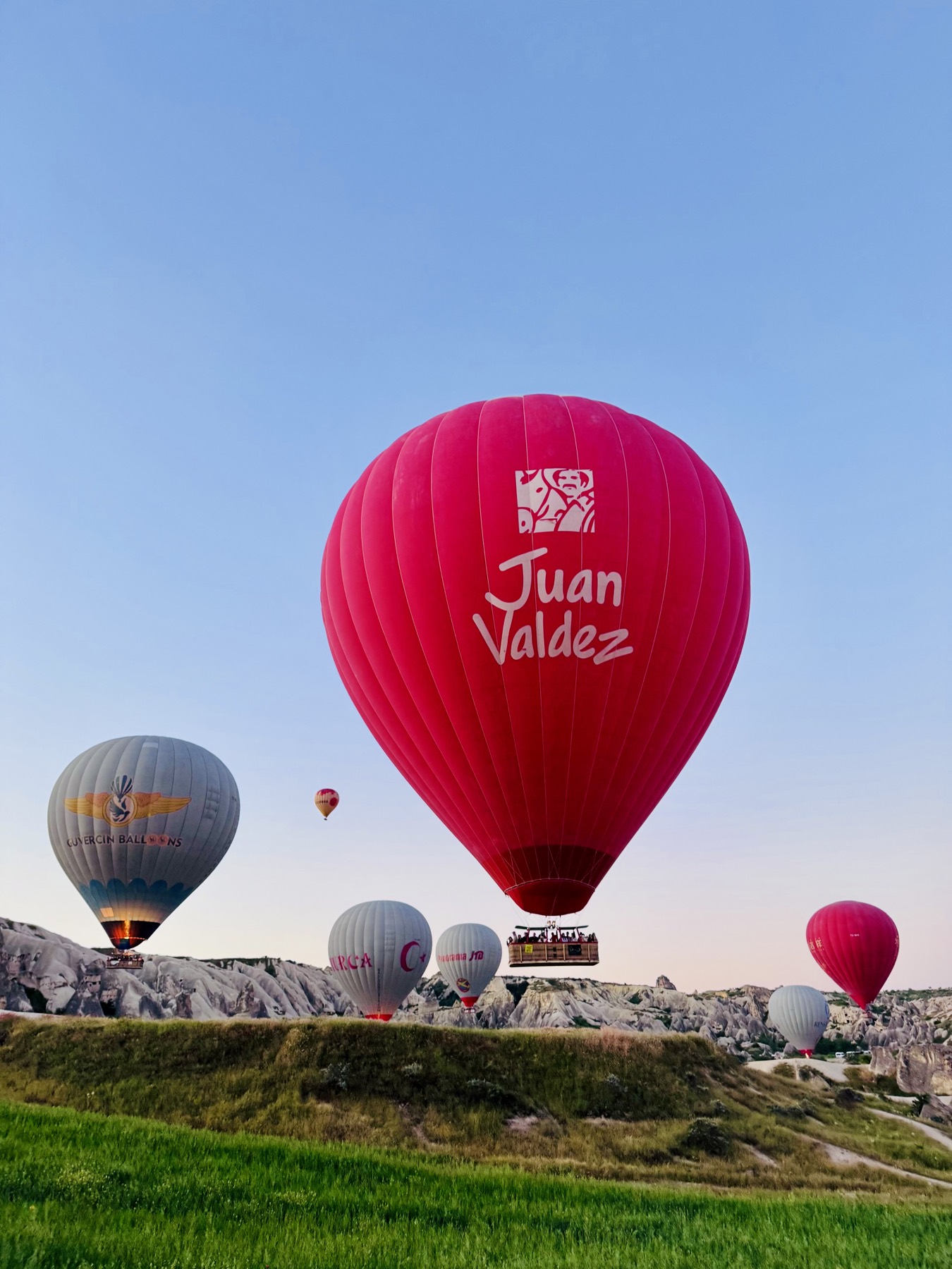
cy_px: 634
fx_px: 880
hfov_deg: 56.8
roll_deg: +3.1
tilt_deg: +25.0
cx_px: 476
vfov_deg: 71.6
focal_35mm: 24
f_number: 1.78
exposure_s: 1/121
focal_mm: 6.76
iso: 200
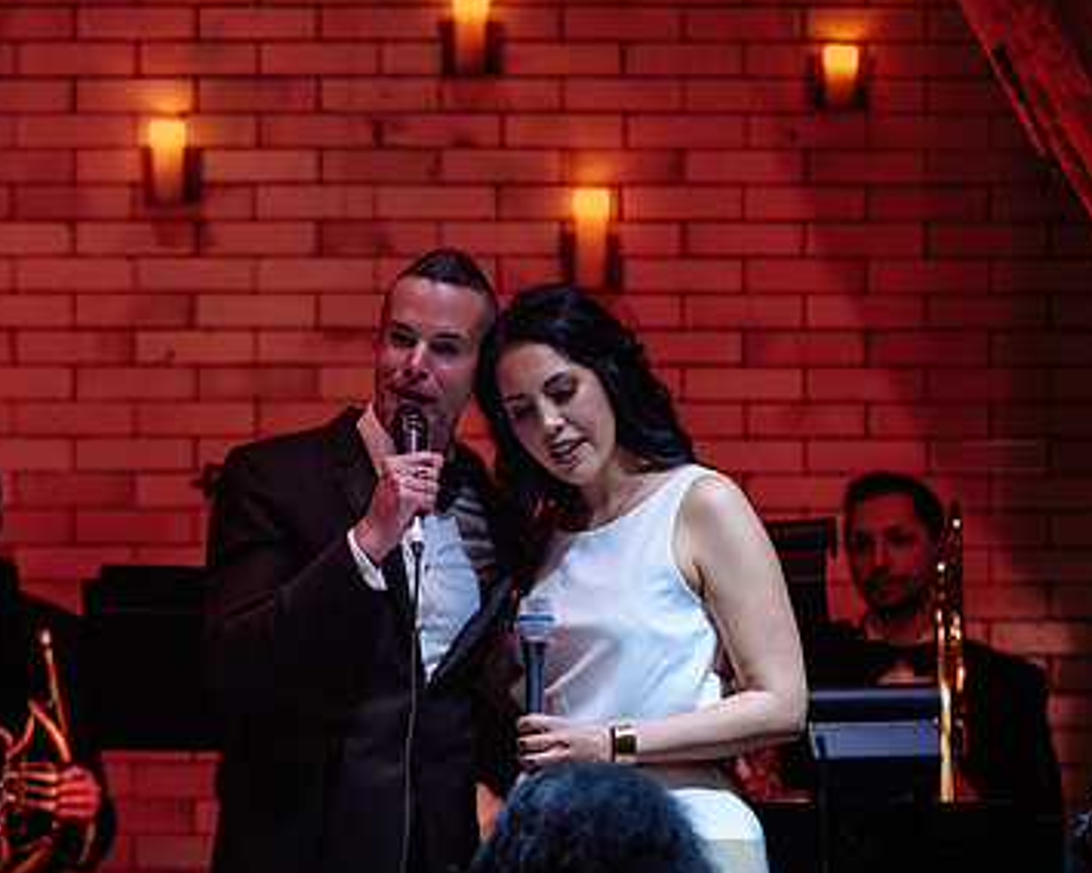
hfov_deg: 9.0
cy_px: 496
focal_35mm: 214
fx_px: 6916
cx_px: 346
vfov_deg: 7.2
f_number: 3.5
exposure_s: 1/125
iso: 2000
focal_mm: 127
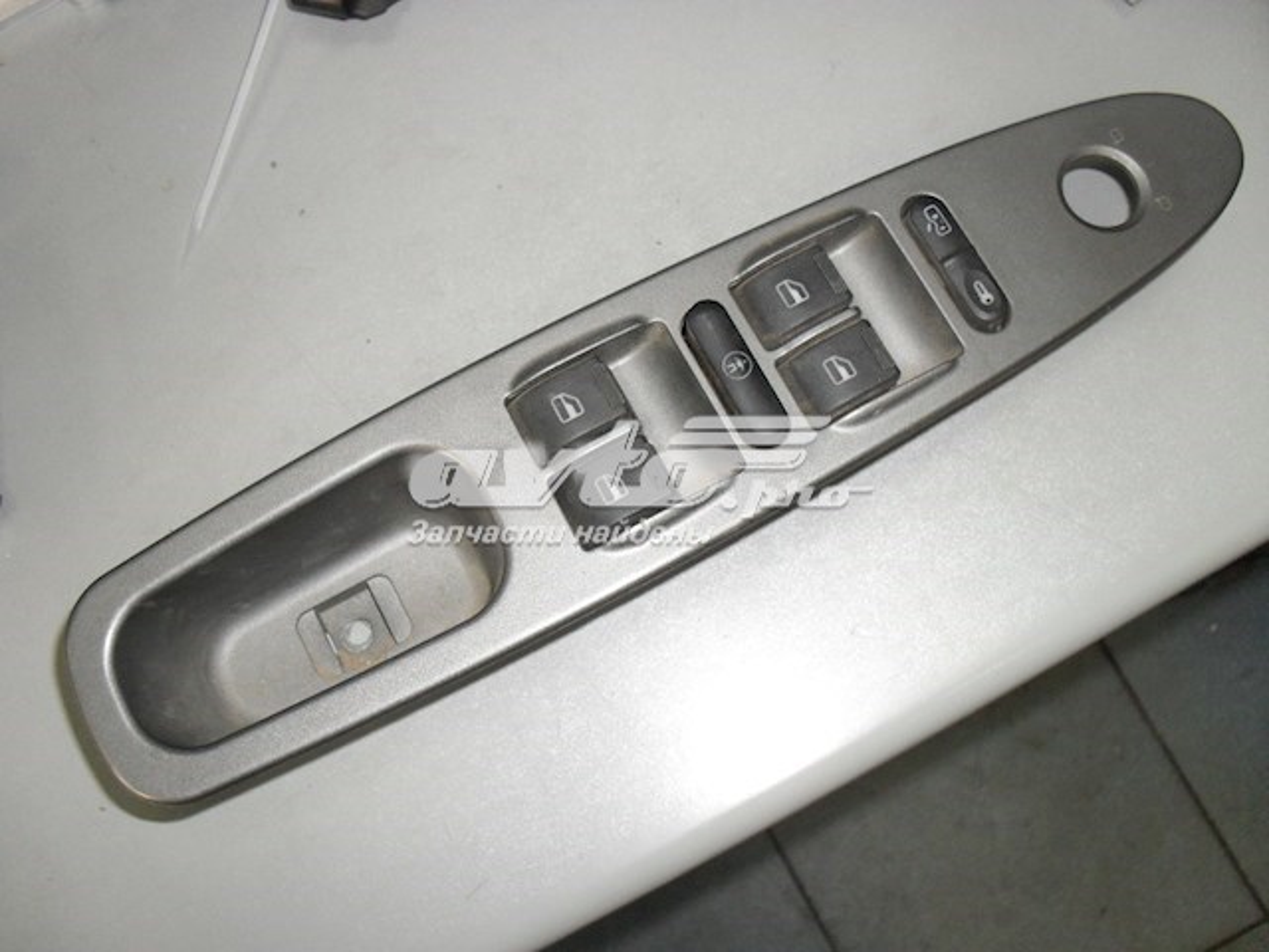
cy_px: 476
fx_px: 1283
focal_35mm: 35
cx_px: 634
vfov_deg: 40.7
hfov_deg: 52.6
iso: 200
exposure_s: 1/45
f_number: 3.2
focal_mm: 6.3
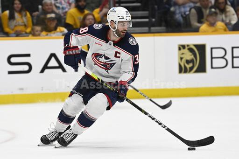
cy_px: 80
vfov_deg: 6.9
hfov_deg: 10.3
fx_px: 1327
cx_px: 120
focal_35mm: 200
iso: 5000
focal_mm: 200
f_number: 4
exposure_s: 1/3200
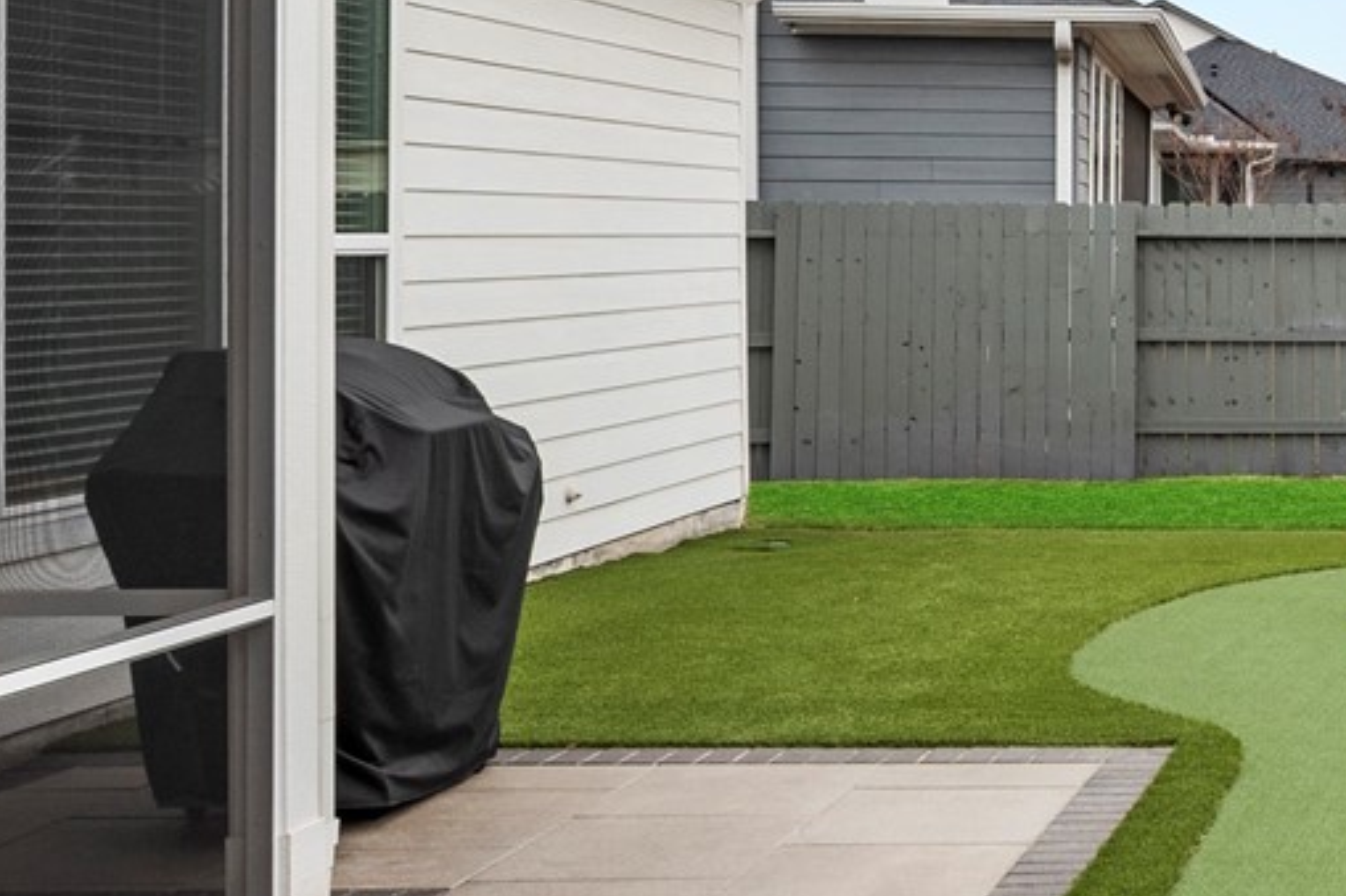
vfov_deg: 21.1
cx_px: 1798
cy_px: 230
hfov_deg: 26.2
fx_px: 2392
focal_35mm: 64
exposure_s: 1/100
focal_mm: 15
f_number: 8
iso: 100
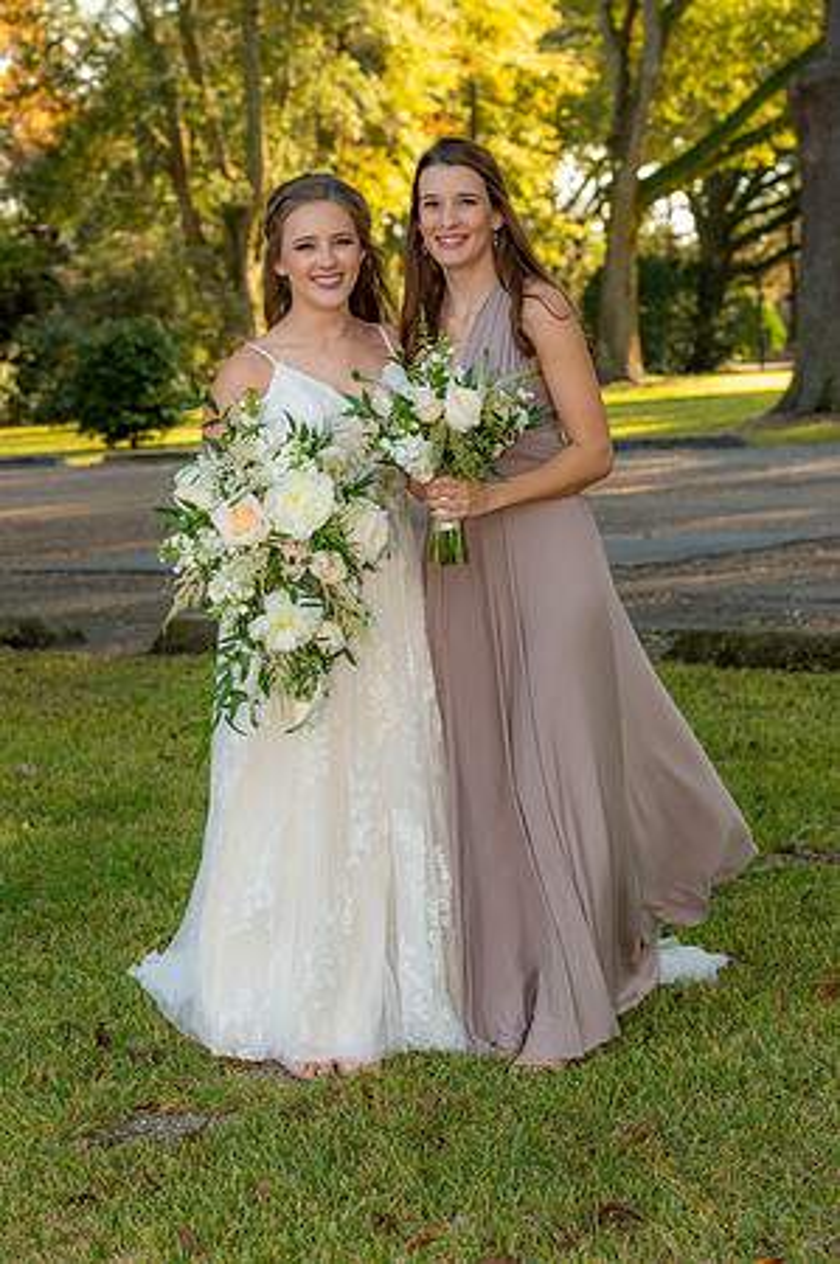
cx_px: 420
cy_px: 632
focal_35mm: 82
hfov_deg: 16.6
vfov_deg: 24.8
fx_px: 2876
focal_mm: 82
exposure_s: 1/400
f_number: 6.3
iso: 1250
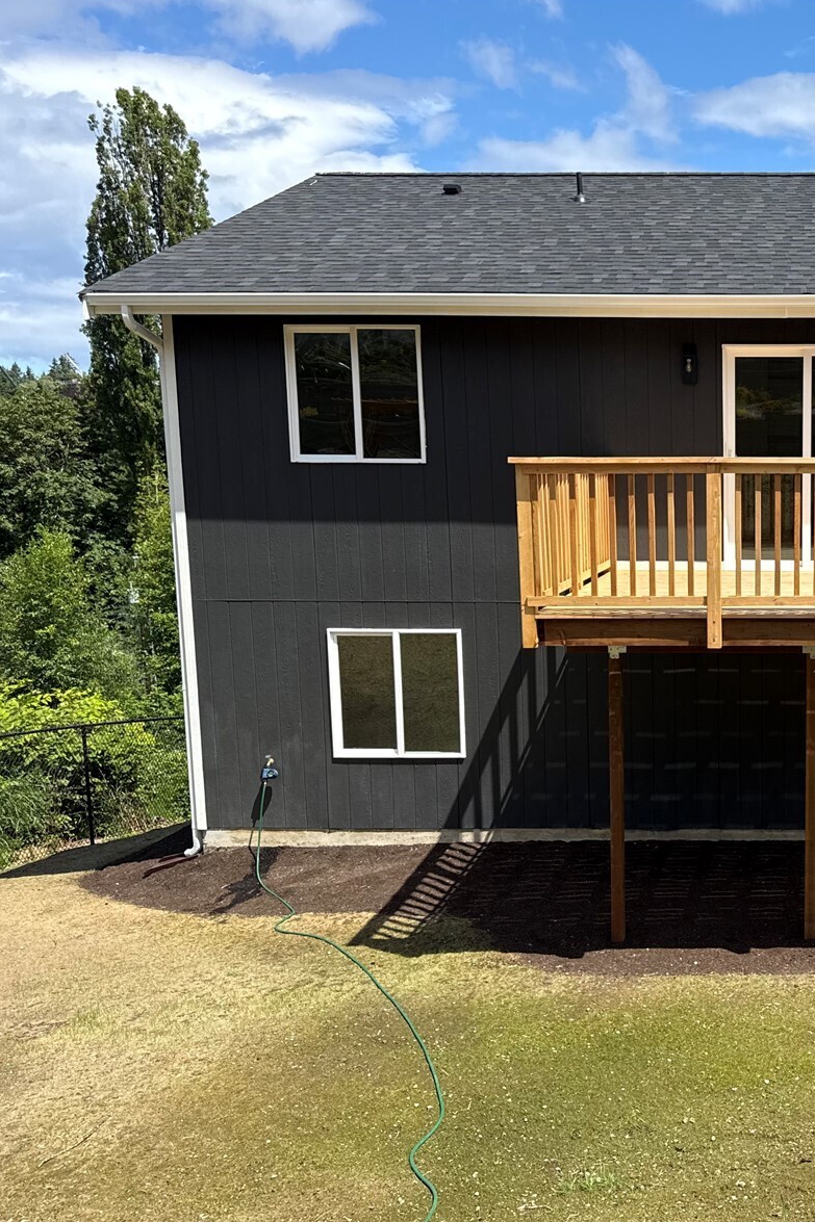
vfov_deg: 55.8
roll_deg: -0.1
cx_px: 782
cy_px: 618
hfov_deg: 35.7
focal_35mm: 34
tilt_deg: -9.1
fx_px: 1155
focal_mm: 6.76
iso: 80
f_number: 1.78
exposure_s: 1/3584
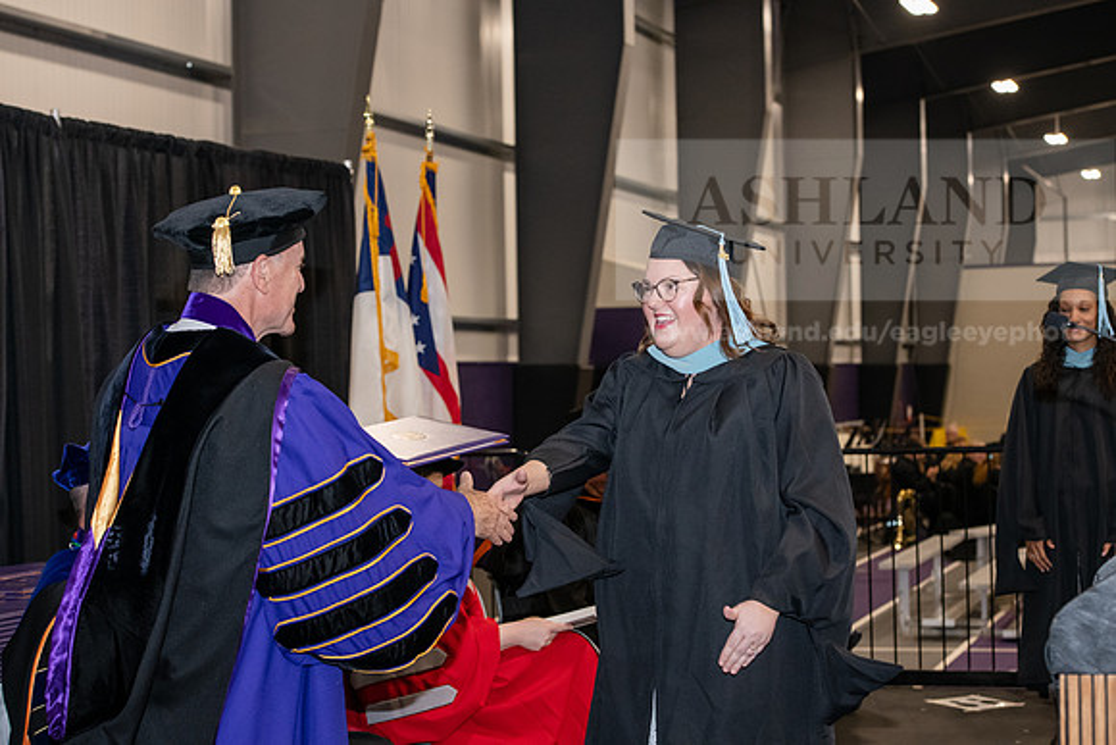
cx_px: 558
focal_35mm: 70
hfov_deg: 28.8
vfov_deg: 19.5
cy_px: 372
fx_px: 2170
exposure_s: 1/200
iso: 2500
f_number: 5.6
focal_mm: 70
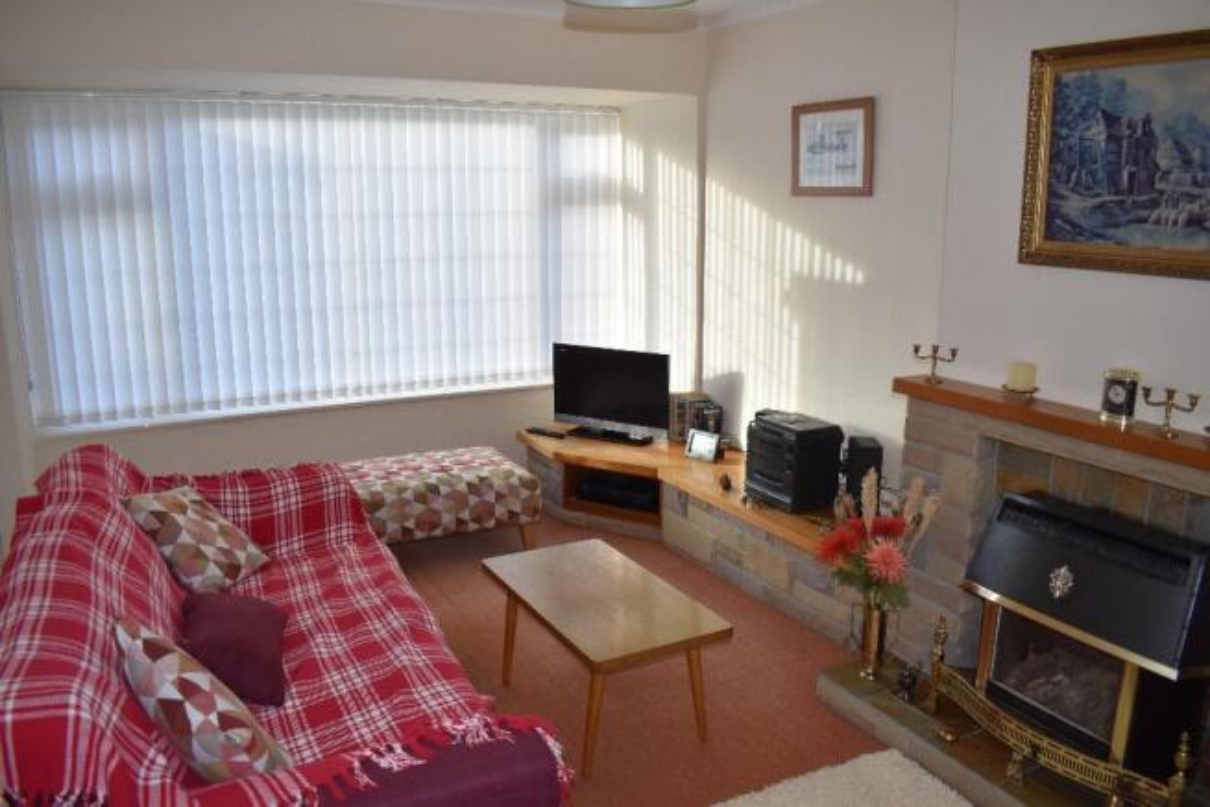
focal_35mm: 27
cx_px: 605
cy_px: 404
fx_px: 908
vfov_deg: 48.0
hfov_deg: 67.4
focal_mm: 18
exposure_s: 1/200
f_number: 5
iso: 450
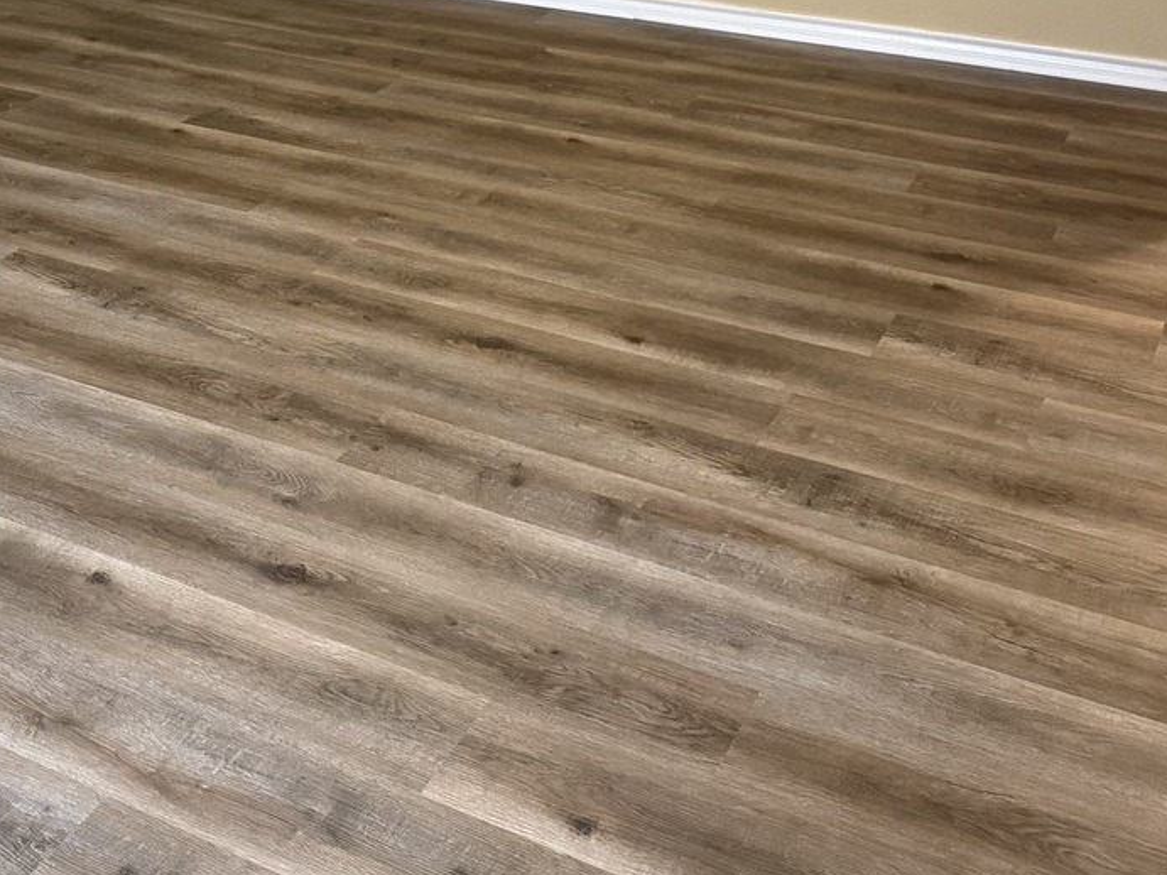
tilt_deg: -21.2
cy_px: 145
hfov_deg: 37.0
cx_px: 255
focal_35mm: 50
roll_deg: +2.8
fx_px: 1685
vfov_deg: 28.3
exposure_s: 1/40
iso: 640
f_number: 1.78
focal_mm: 6.76
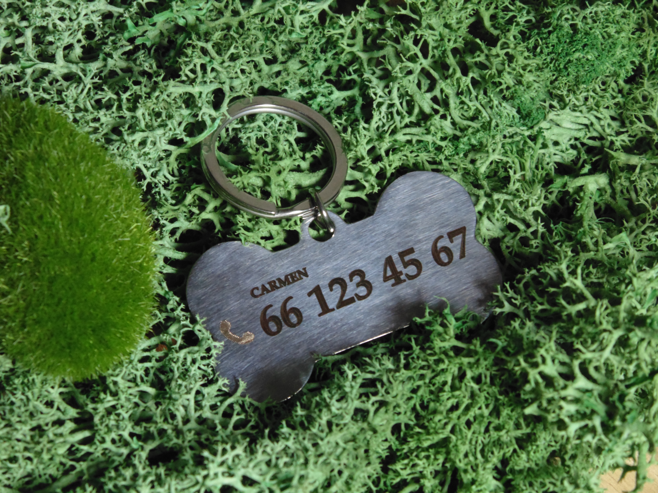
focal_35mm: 179
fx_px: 3403
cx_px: 329
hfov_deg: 11.0
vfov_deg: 8.3
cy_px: 246
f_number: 5.1
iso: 320
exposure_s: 1/30
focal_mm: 32.1
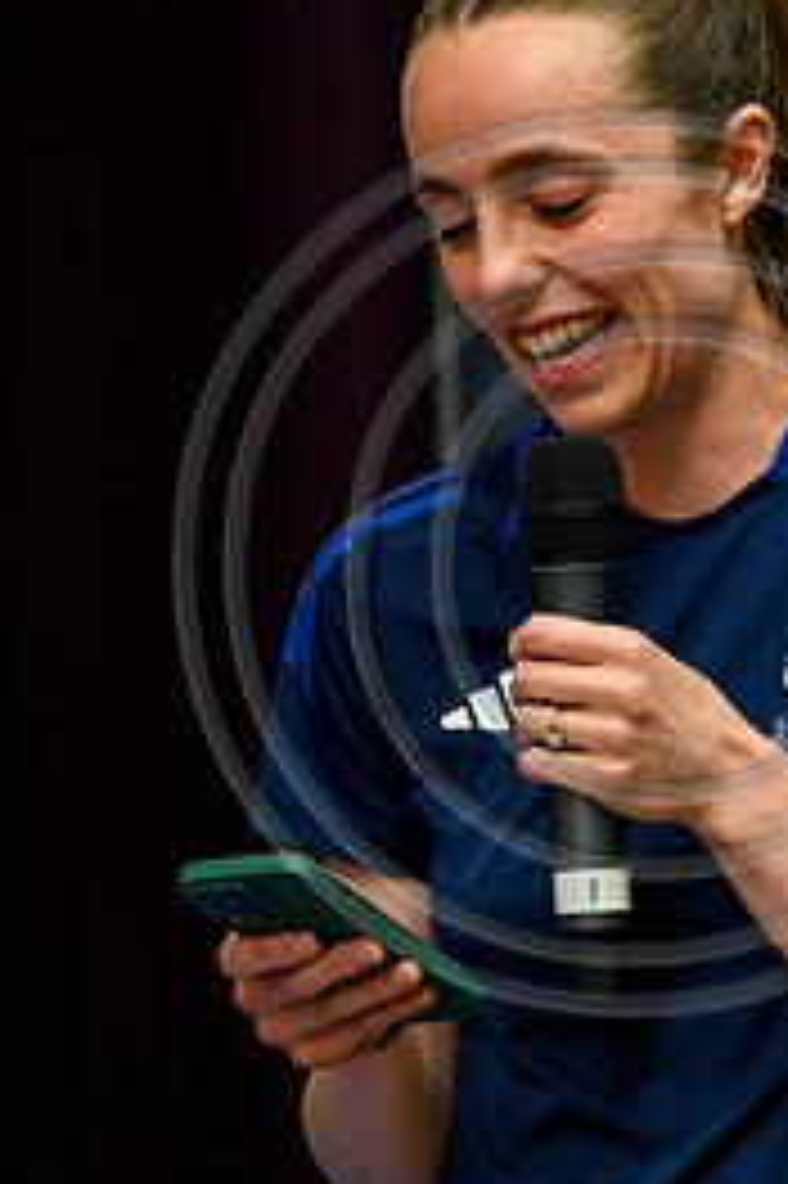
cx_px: 630
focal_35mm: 300
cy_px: 558
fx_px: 9862
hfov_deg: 4.6
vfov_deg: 6.9
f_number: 3.5
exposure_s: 1/400
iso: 4000
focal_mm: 175
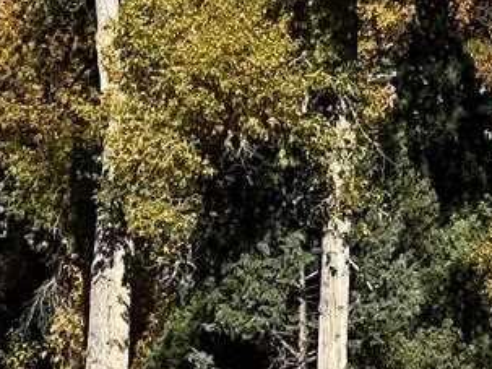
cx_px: 227
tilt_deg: +4.4
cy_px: 234
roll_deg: +0.3
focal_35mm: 513
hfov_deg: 3.9
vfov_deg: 2.9
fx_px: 7288
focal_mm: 9
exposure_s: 1/694
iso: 32
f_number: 2.8
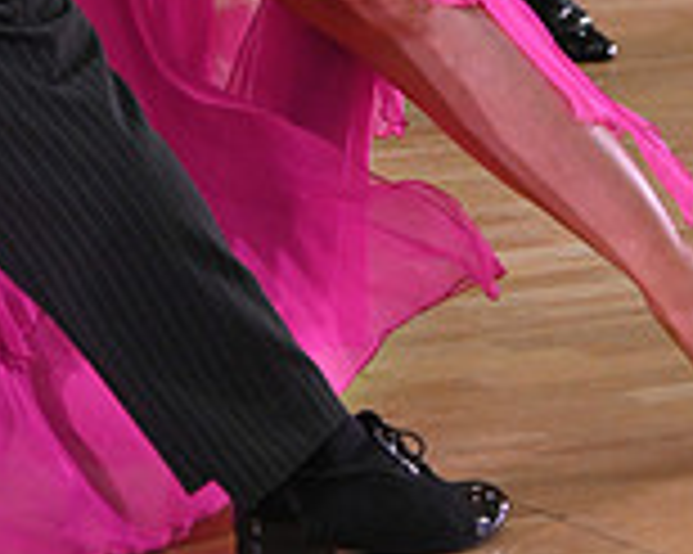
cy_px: -477
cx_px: 92
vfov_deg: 5.7
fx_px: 5452
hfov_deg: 7.3
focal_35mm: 266
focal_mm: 75
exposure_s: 1/400
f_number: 5
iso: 2500
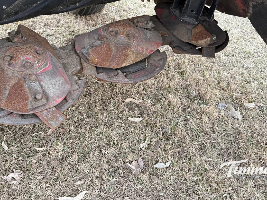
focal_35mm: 35
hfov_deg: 52.4
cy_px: 63
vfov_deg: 40.1
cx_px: 114
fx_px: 270
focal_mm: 6.76
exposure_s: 1/121
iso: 200
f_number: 1.78
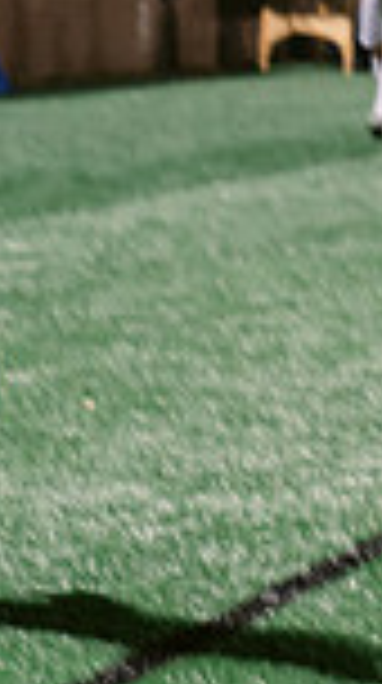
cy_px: 142
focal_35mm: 280
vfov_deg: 7.7
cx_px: 1290
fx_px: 5065
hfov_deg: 4.1
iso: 2500
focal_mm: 70
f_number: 3.5
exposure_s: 1/125
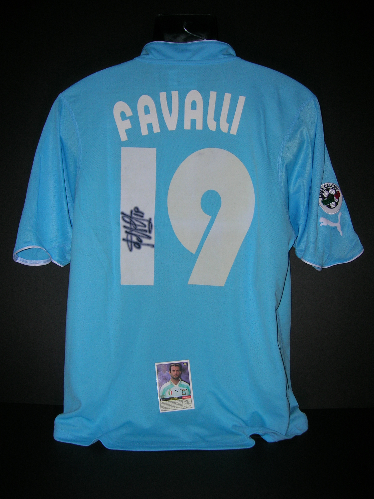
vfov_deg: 54.0
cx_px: 187
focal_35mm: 34
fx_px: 490
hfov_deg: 41.8
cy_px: 250
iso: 50
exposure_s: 1/60.1
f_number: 2.9
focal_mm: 5.7
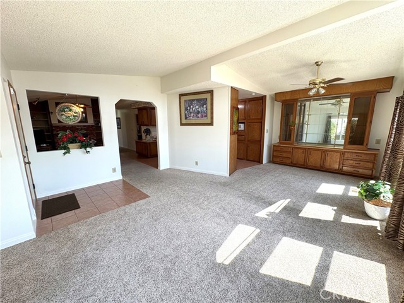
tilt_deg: -9.3
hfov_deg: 102.1
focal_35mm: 14
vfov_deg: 85.7
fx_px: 163
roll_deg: +0.6
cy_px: 152
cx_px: 202
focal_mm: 2.22
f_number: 2.2
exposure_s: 1/131
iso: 64
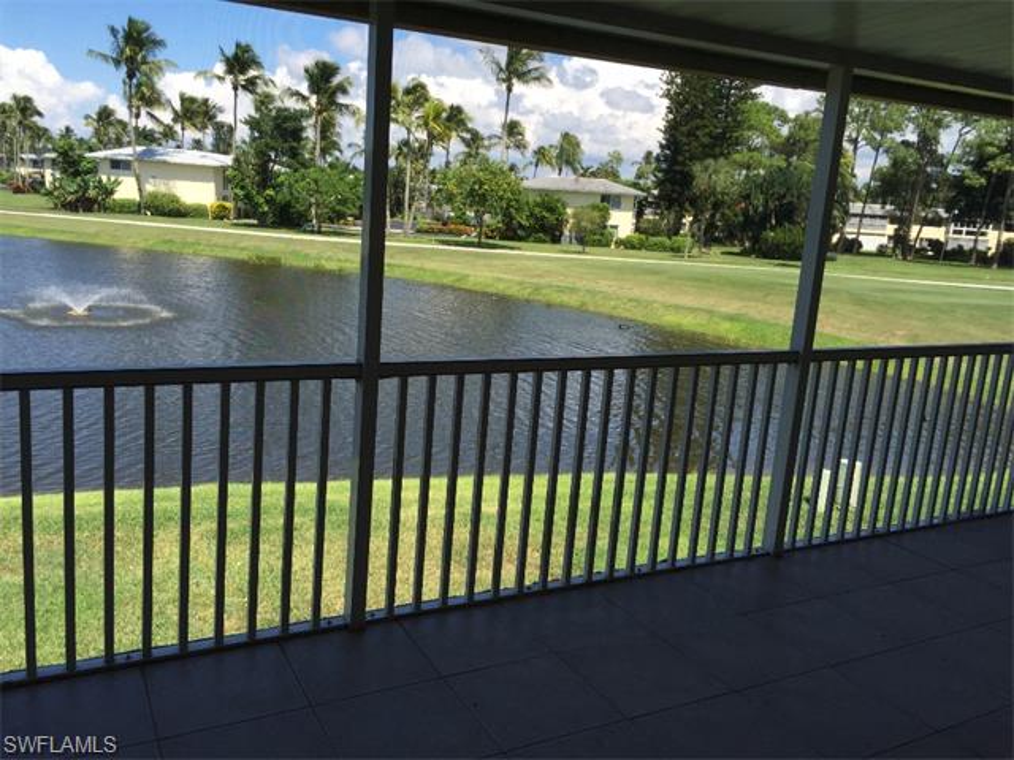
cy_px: 380
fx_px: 849
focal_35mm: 29
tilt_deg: -13.4
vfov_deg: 48.2
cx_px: 507
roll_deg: -4.6
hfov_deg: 61.7
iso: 32
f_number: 2.2
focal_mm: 4.15
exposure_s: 1/898
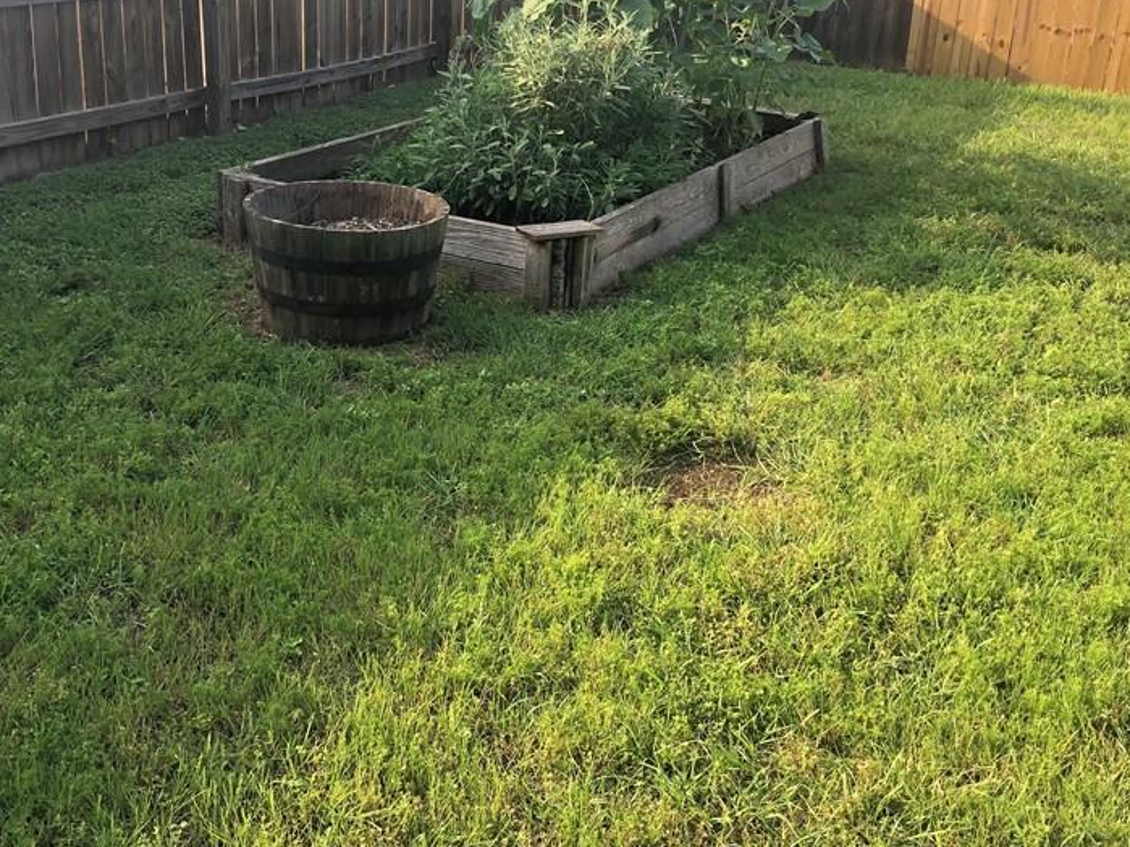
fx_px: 1338
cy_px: 252
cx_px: 527
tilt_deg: -18.0
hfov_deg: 45.8
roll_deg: -2.5
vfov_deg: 34.6
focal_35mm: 41
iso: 20
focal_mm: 4
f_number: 1.8
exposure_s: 1/376
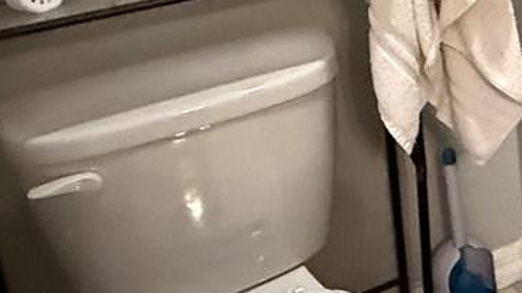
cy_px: -106
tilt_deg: -14.8
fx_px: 913
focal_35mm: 66
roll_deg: -0.2
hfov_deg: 24.2
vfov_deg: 17.0
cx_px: 806
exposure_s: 1/40
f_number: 2.2
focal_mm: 2.22
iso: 1250
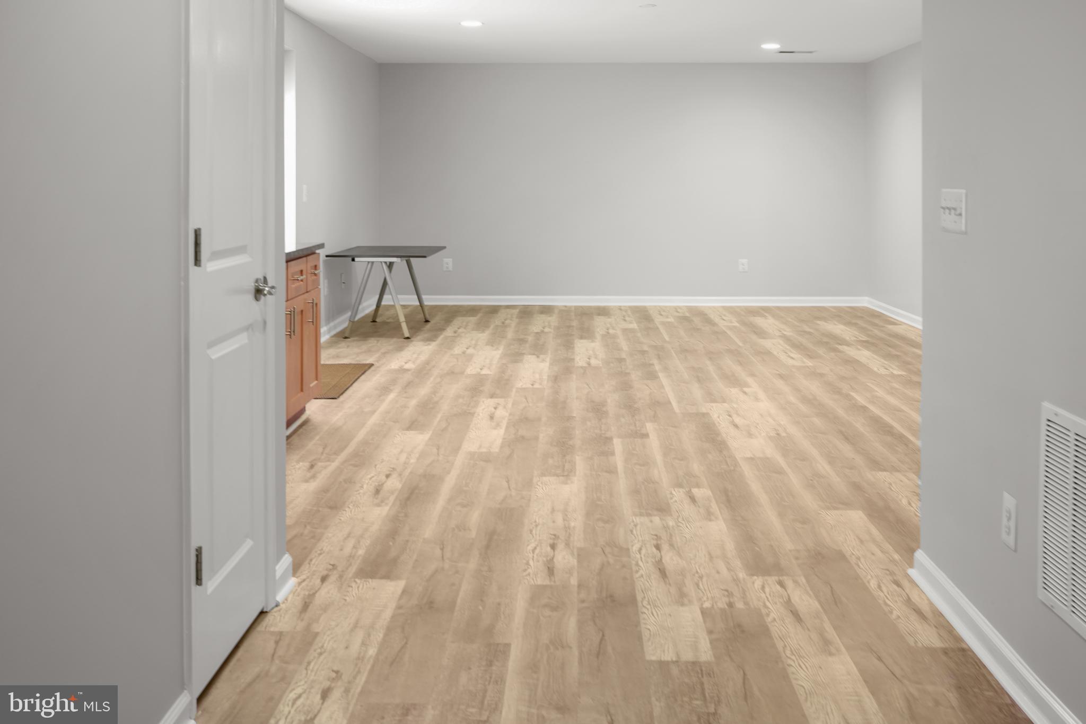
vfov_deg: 37.8
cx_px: 543
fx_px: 1056
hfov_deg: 54.4
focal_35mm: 35
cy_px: 362
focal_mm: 35
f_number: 8
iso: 250
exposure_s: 1.3
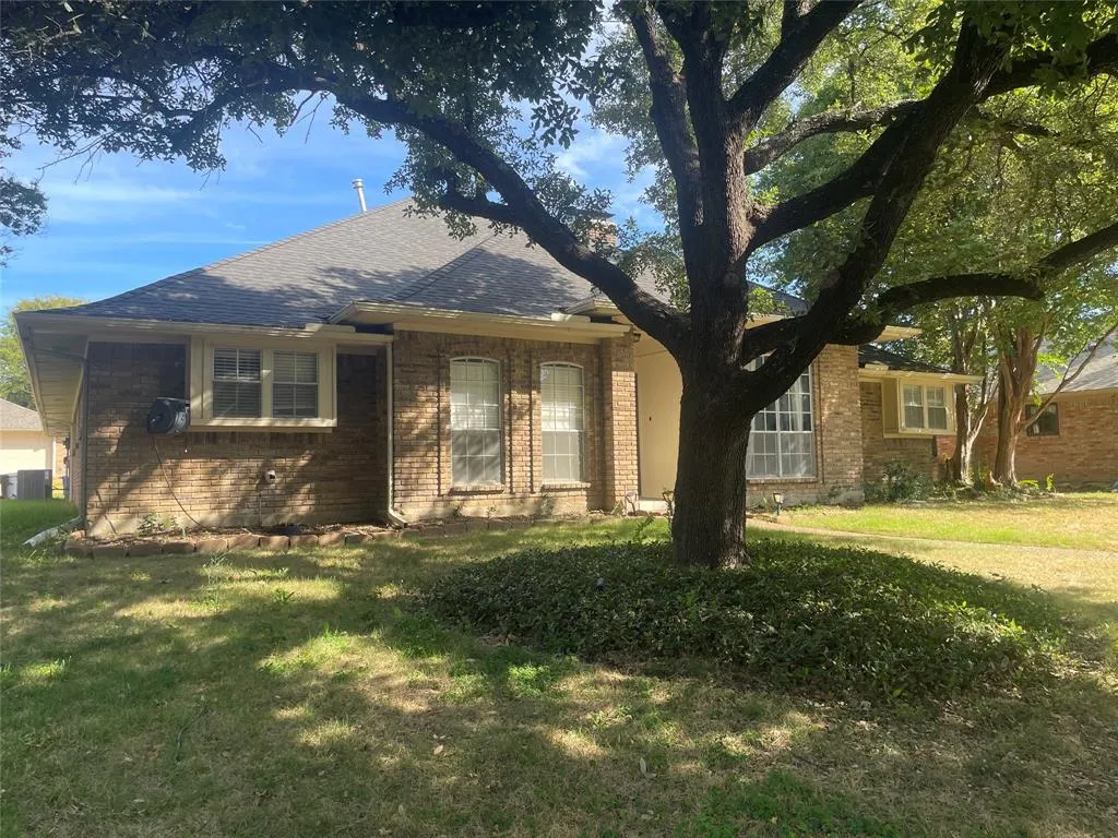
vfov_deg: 53.1
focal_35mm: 26
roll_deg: +1.9
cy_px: 419
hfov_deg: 67.3
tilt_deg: +4.3
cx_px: 559
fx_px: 840
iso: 32
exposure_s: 1/602
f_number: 1.6
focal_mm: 4.2
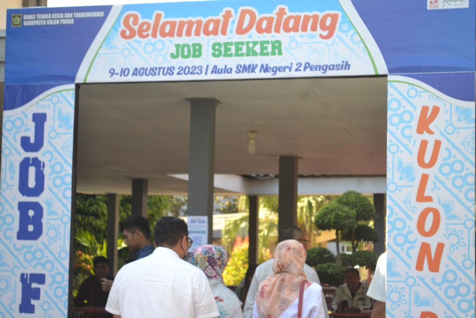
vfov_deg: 16.6
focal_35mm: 82
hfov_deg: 24.6
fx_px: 1091
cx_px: 238
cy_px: 159
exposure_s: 1/100
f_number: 5.6
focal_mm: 55
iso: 200
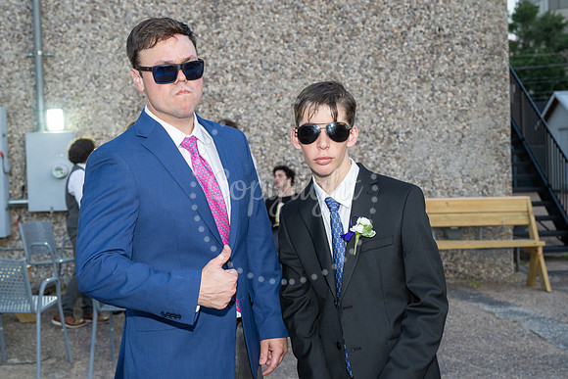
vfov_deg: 28.7
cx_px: 284
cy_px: 190
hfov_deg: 41.9
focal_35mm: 47
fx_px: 742
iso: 640
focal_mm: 47
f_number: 5.6
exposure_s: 1/60
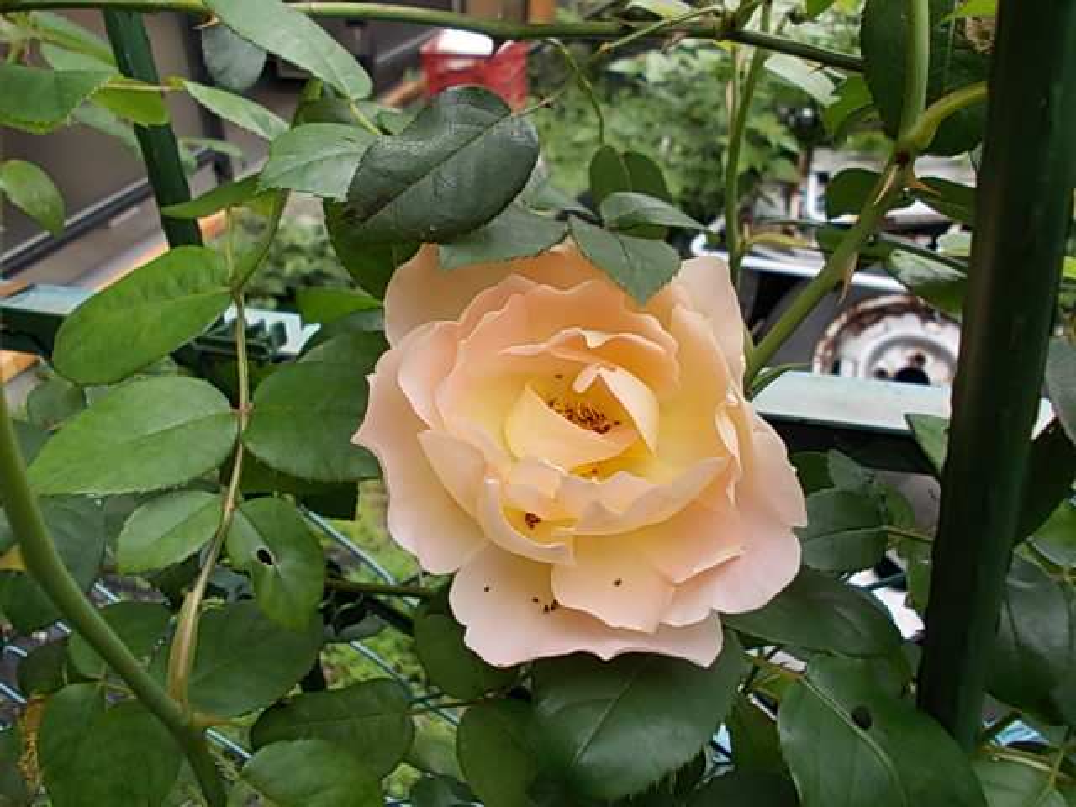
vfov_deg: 49.7
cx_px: 538
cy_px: 404
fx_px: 870
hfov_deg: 63.4
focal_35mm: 28
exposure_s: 1/160
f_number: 2.7
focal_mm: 4
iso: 80
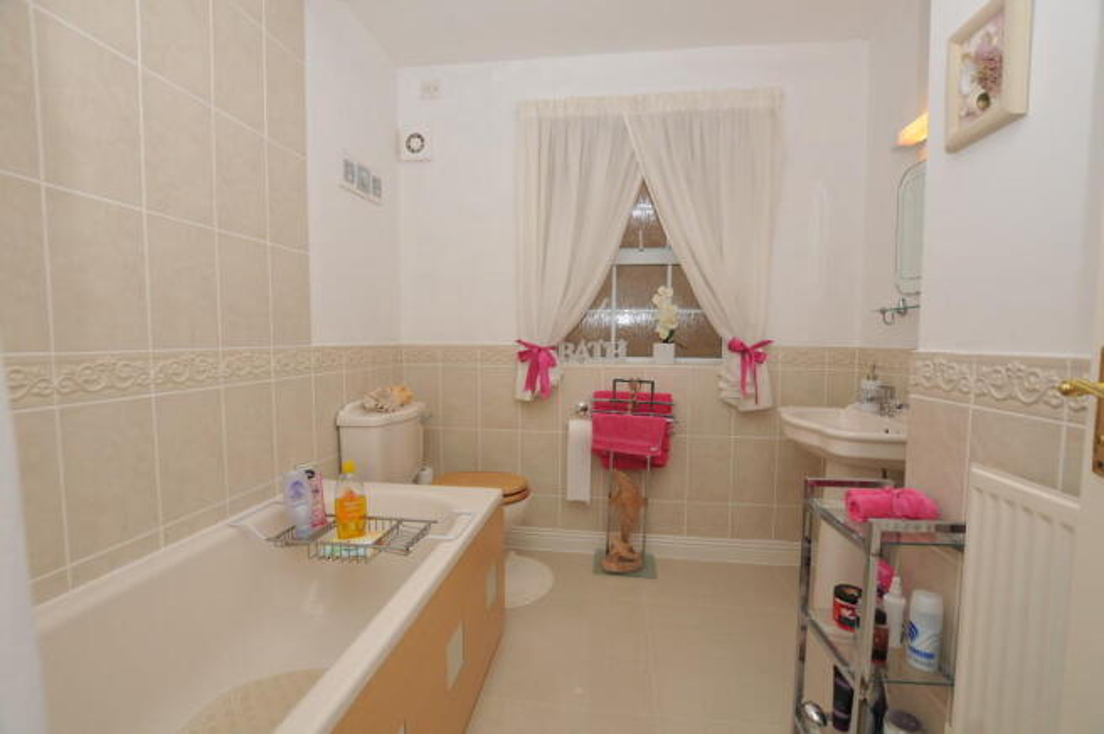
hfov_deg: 100.4
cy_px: 367
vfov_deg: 77.2
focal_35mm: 15
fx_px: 460
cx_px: 552
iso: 200
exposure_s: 1/60
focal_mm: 10
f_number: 5
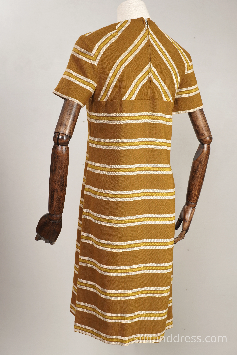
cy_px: 178
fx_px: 474
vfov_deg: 41.1
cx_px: 118
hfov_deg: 28.1
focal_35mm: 48
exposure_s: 1/10
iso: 200
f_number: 7.1
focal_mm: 32
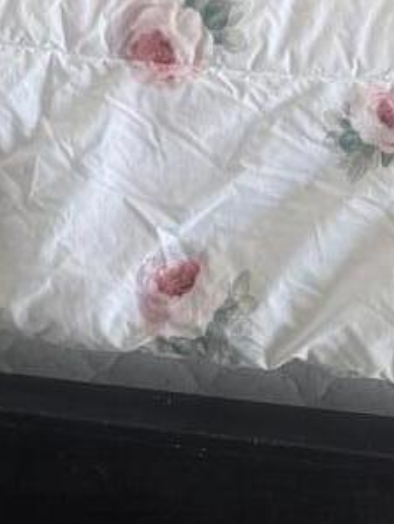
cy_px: -804
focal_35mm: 161
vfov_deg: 10.3
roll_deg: +3.6
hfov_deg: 9.1
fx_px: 2440
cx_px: -62
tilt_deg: -2.6
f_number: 1.78
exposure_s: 1/121
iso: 64
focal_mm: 6.76
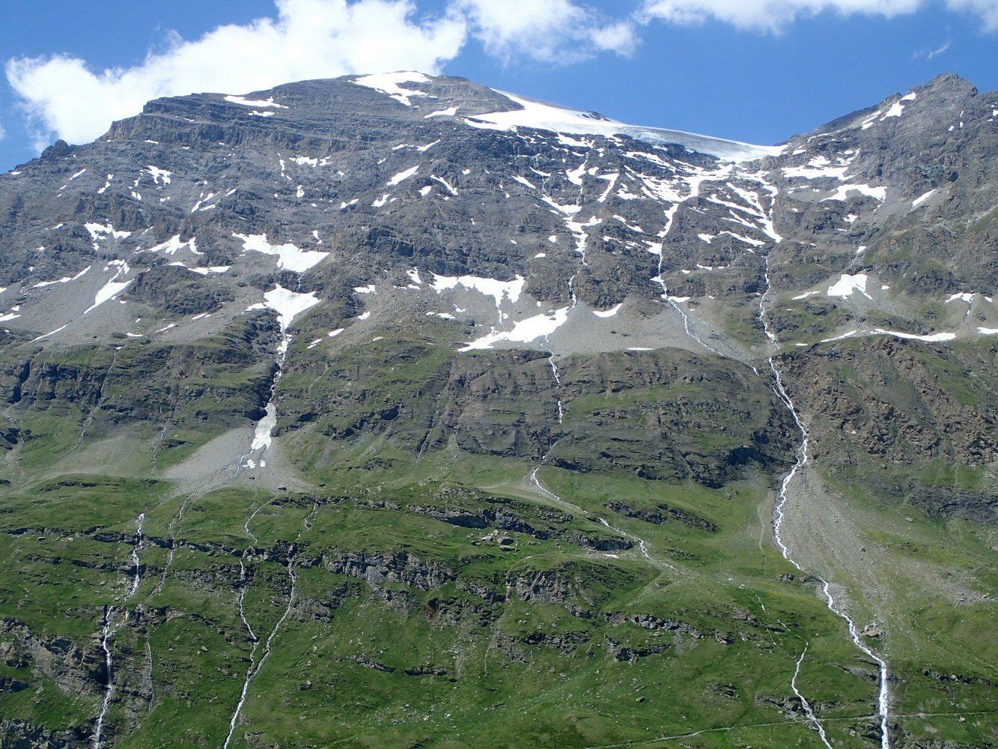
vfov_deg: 31.5
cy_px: 374
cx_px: 499
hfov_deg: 41.2
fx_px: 1326
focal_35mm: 46
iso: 100
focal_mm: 8.41
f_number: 4.5
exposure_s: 1/640
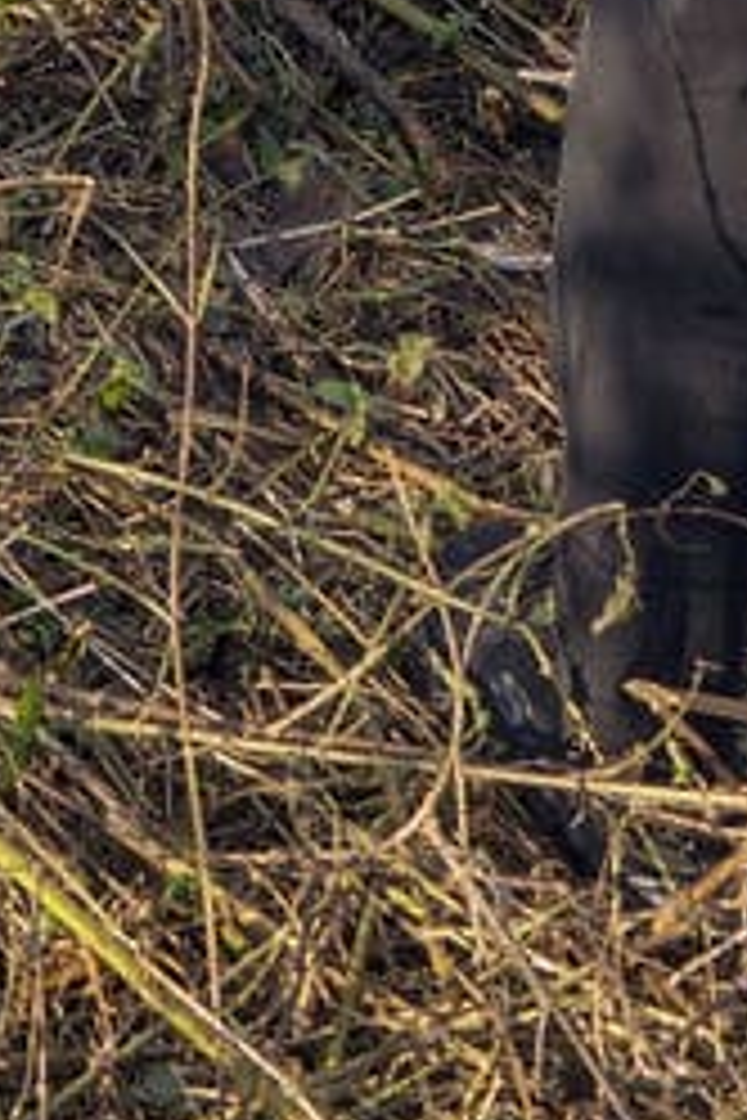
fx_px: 4606
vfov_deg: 11.0
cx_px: -621
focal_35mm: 148
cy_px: -1799
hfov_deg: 8.9
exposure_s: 1/200
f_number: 5
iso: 100
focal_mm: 24
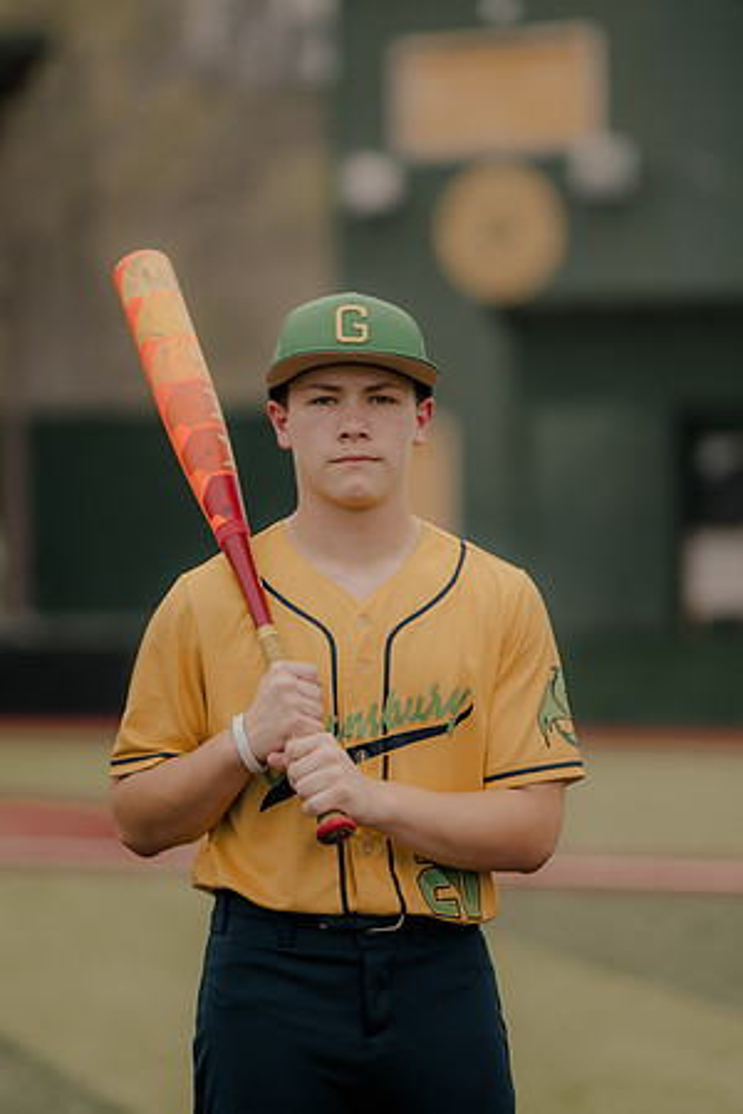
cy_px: 557
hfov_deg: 10.8
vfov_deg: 16.1
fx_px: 3931
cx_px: 372
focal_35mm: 127
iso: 125
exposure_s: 1/1600
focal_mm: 85
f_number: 1.4
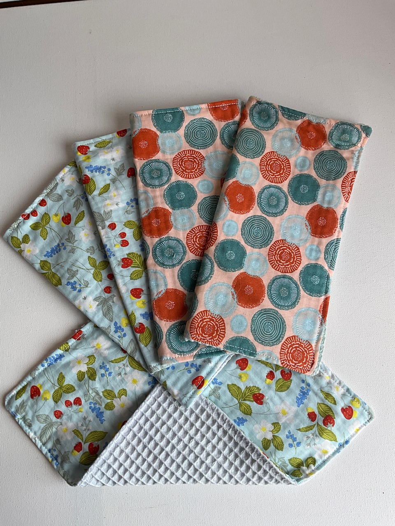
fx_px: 441
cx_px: 198
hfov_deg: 48.2
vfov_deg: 61.7
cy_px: 263
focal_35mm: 29
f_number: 1.8
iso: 25
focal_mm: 3
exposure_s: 1/568
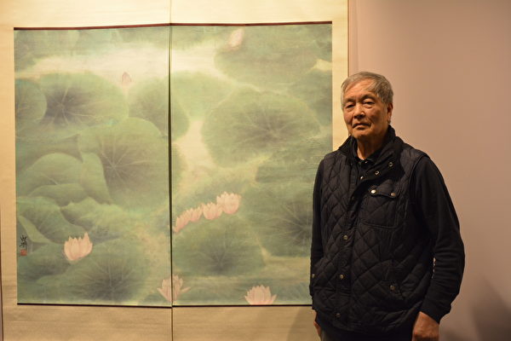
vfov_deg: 31.9
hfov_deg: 46.4
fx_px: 596
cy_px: 170
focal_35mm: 42
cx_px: 256
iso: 1000
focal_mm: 28
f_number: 7.1
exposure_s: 1/80
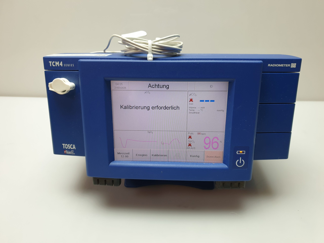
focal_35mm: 26
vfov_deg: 53.1
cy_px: 122
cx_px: 162
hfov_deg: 67.3
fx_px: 243
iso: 80
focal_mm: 4.3
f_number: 1.5
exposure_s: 1/100
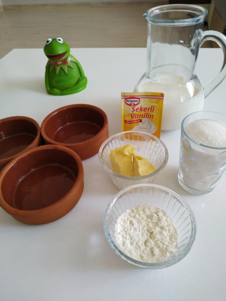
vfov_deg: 71.6
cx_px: 113
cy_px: 150
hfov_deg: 56.8
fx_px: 209
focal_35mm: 24
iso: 200
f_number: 1.9
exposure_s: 1/25
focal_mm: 3.94
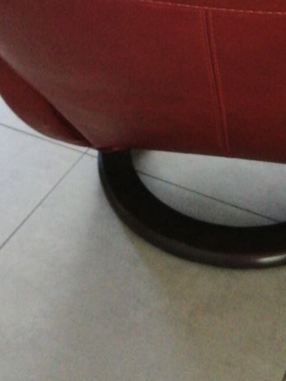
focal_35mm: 53
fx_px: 583
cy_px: 56
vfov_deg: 34.6
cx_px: 206
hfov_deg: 27.3
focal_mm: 3.46
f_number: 1.8
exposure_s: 1/25
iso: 400
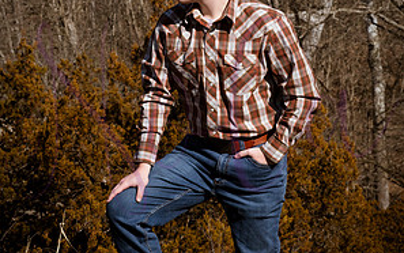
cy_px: 37
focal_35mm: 162
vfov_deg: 8.1
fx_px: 1785
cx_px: 203
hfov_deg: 12.9
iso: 800
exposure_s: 1/1000
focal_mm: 105
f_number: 16
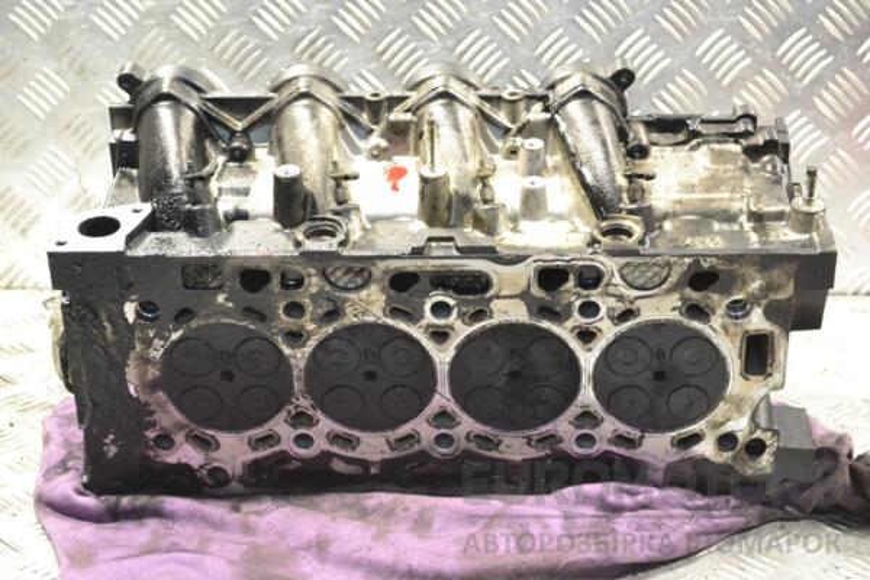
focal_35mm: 75
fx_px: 1812
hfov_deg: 27.0
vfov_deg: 18.2
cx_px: 435
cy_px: 290
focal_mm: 50
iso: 3200
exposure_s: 1/100
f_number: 5.6
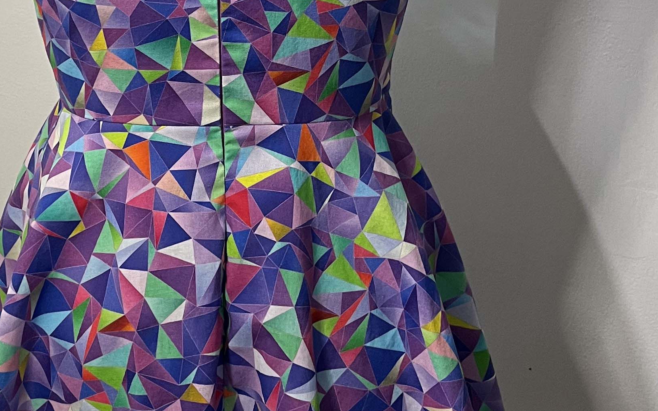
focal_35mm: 68
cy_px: 68
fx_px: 1219
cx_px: 211
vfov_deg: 18.9
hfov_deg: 30.0
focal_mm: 5.1
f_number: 1.6
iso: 125
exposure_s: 1/60
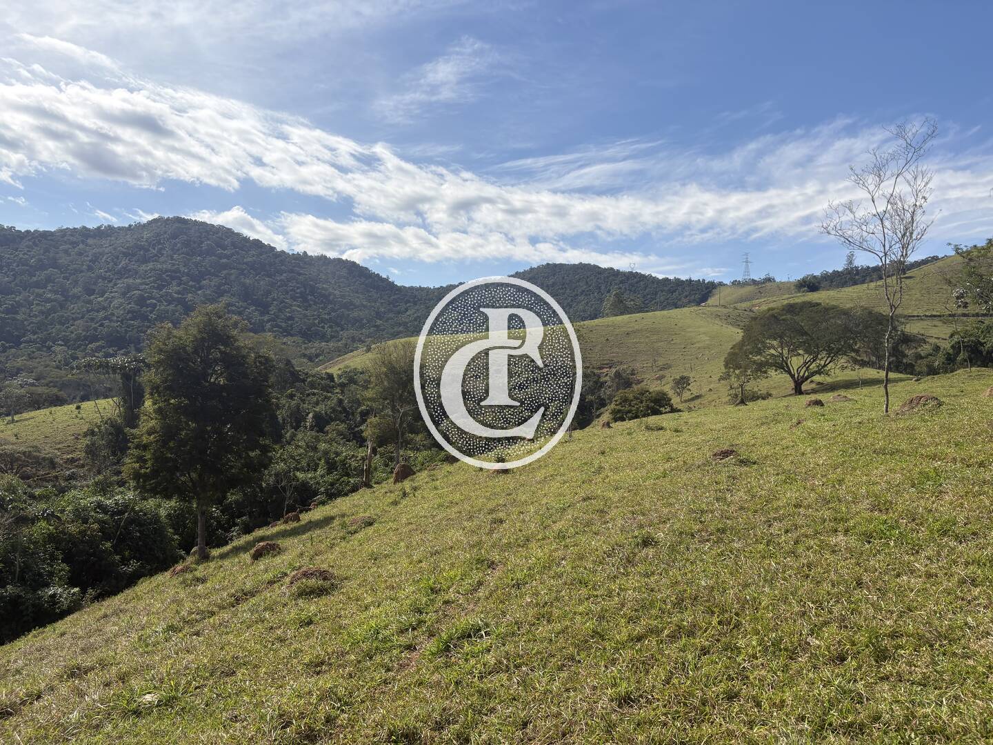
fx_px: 746
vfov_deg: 53.1
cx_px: 496
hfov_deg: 67.3
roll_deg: -1.7
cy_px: 372
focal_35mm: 26
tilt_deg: +2.5
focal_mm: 5.96
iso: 50
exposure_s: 1/3623
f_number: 1.6
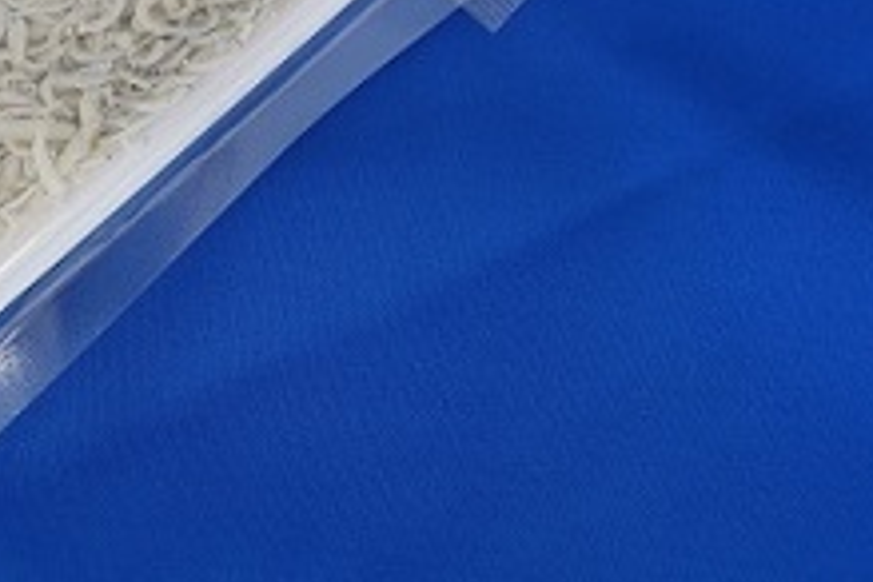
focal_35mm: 84
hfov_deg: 23.3
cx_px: 28
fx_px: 2037
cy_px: -4
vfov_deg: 15.9
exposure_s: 1/125
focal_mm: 41
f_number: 5.6
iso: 1000
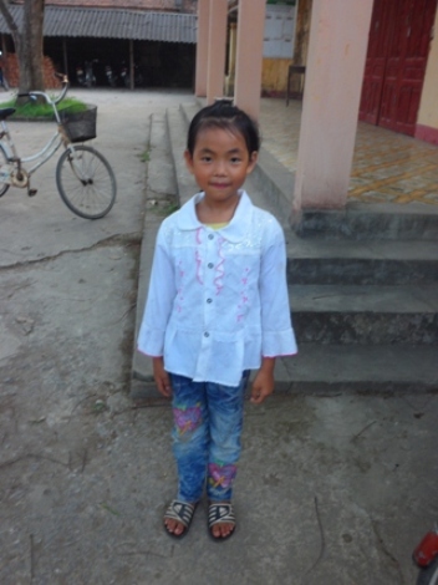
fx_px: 540
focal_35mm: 32
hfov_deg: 44.1
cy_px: 292
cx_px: 219
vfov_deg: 56.8
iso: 100
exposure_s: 1/45
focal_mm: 5.7
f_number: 3.7
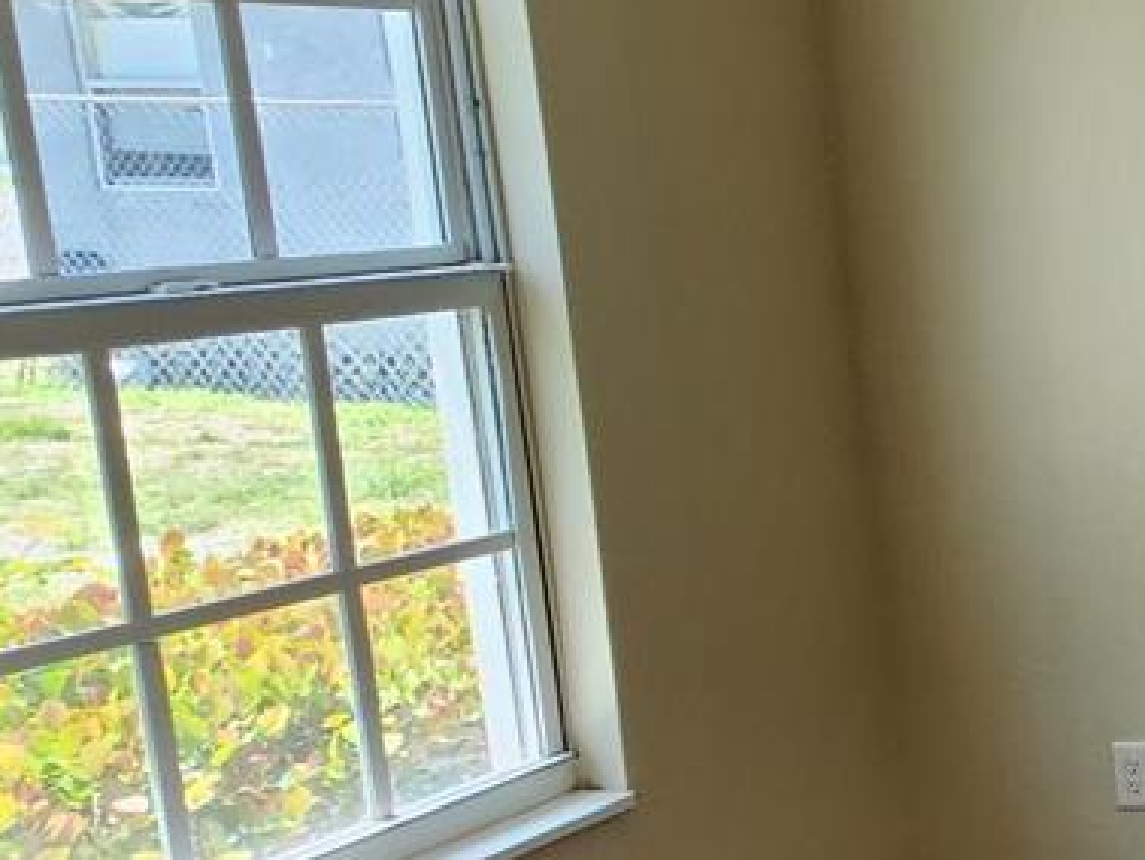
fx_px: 1820
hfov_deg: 23.0
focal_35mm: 55
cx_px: 1963
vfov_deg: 26.6
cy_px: 451
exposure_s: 1/120
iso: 100
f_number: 2.2
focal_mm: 2.2
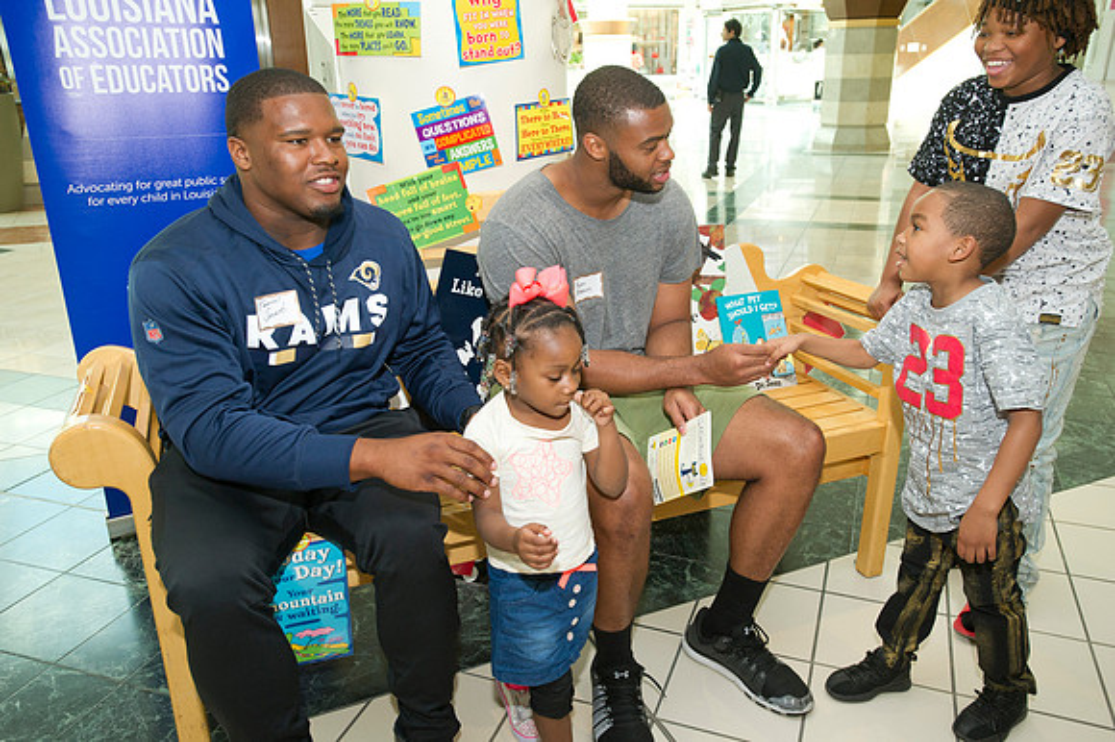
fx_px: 867
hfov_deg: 65.5
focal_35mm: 28
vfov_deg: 46.4
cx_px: 558
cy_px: 371
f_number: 4.5
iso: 1250
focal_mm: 28
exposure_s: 1/320
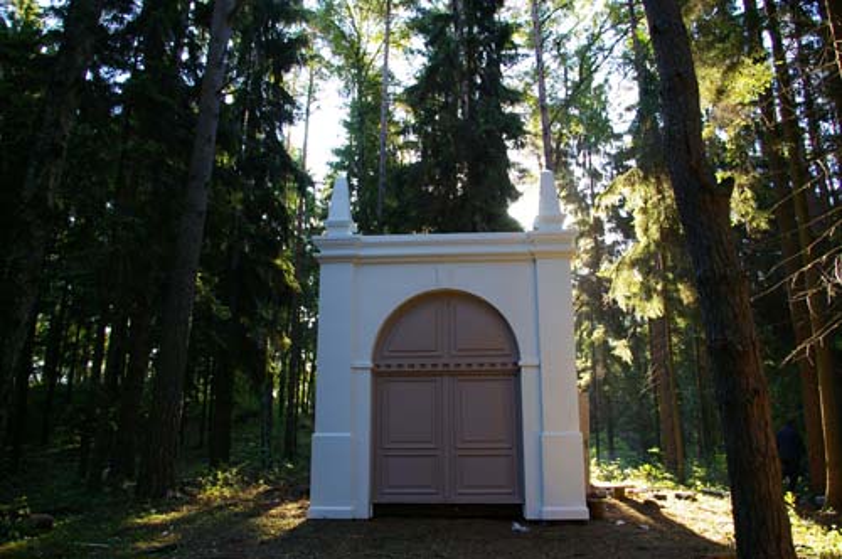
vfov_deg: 47.8
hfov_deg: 67.4
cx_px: 421
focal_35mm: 27
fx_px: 631
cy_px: 280
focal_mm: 18
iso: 200
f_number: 5.6
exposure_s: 1/40
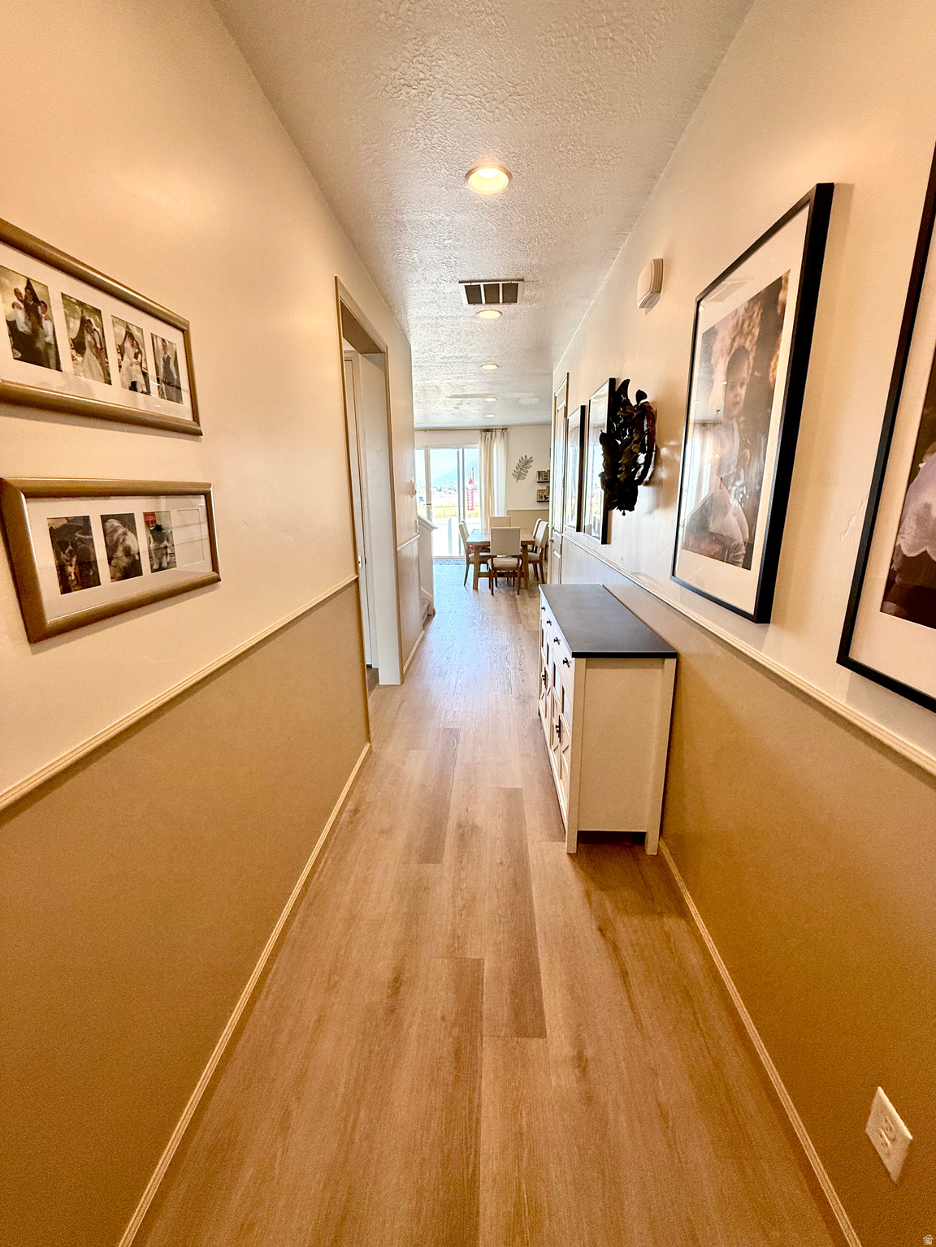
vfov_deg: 102.1
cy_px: 624
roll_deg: +0.1
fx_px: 505
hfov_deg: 85.7
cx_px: 468
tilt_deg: -14.1
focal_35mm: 14
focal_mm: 2.22
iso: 160
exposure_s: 1/120
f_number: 2.2
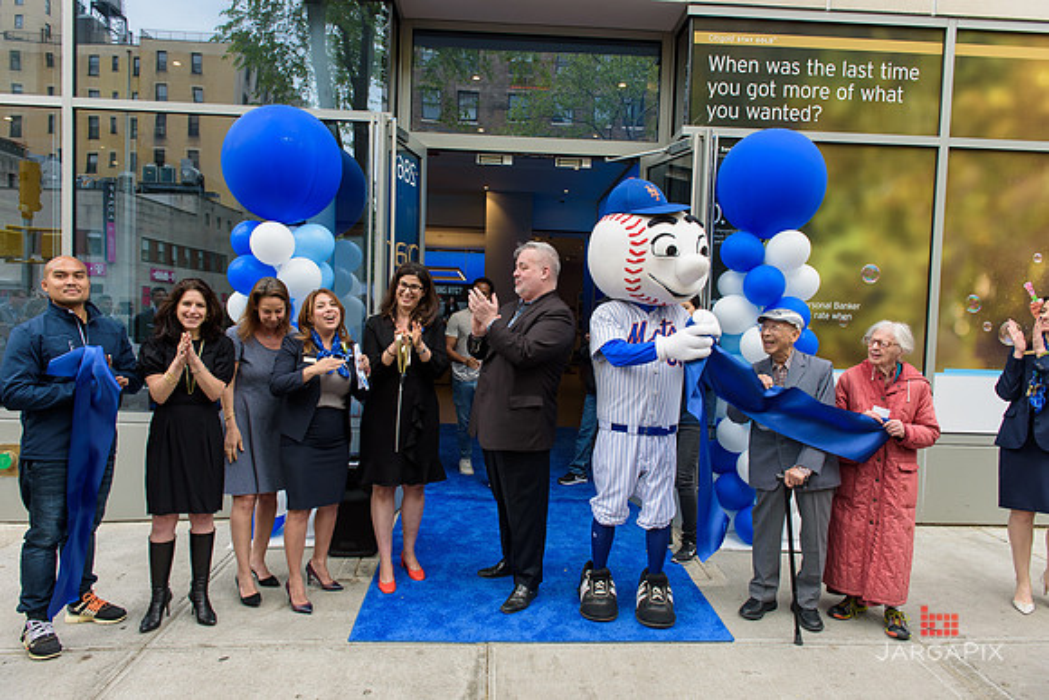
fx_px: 699
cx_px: 524
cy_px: 350
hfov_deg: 73.7
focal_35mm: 24
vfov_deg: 53.2
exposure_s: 1/250
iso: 200
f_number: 5
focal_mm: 24
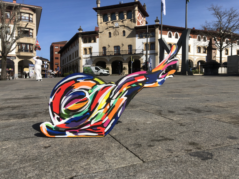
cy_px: 90
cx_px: 120
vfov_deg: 49.7
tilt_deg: -0.1
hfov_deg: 63.4
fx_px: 193
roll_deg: +0.2
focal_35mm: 28
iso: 25
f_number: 1.8
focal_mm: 4
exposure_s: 1/3003
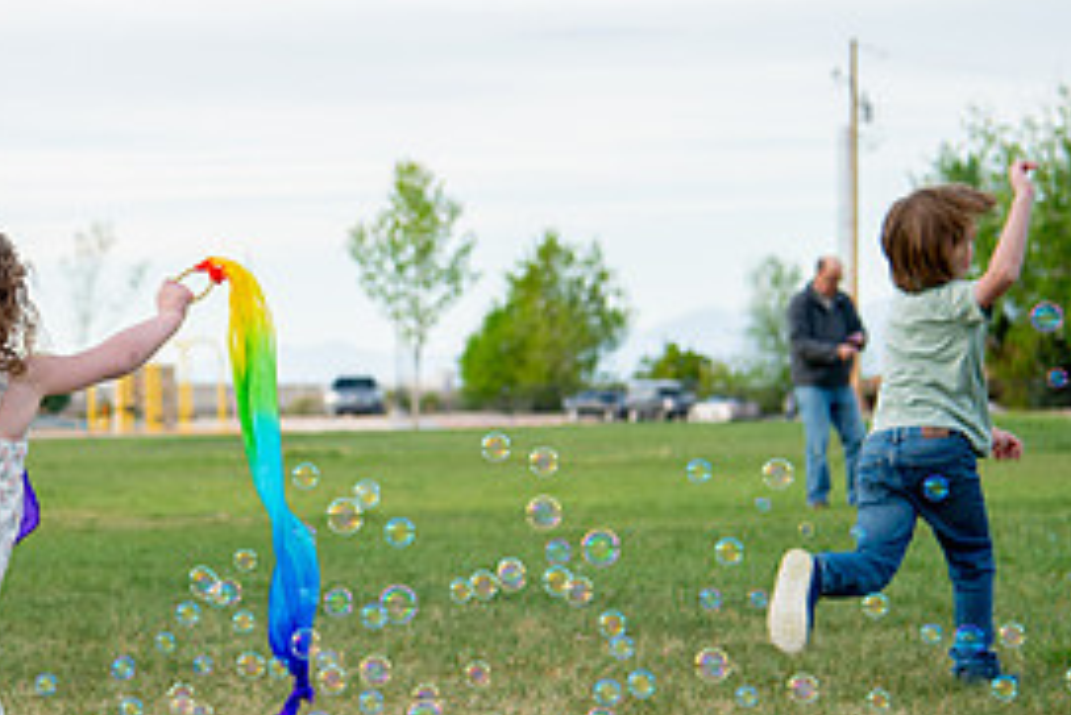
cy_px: 427
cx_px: 206
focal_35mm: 124
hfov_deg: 16.4
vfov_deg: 11.1
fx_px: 3691
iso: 200
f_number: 4
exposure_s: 1/400
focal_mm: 58
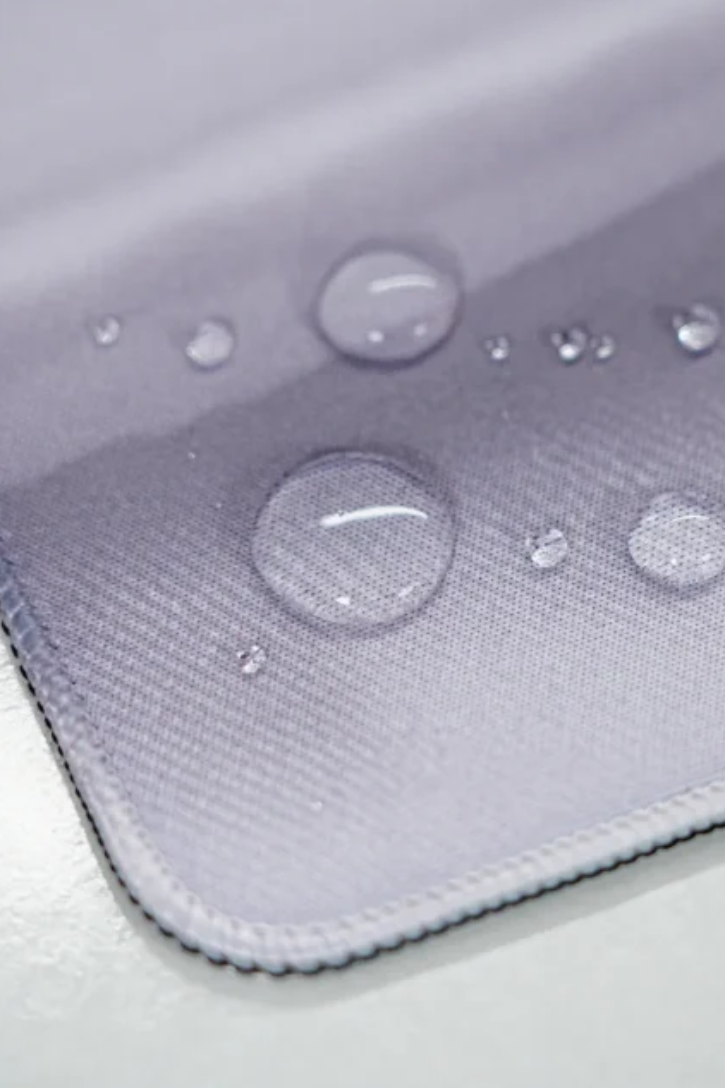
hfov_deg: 8.3
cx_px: 538
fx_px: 5014
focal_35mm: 166
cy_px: 542
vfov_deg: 12.4
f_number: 4
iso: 1250
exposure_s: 1/100
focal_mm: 105
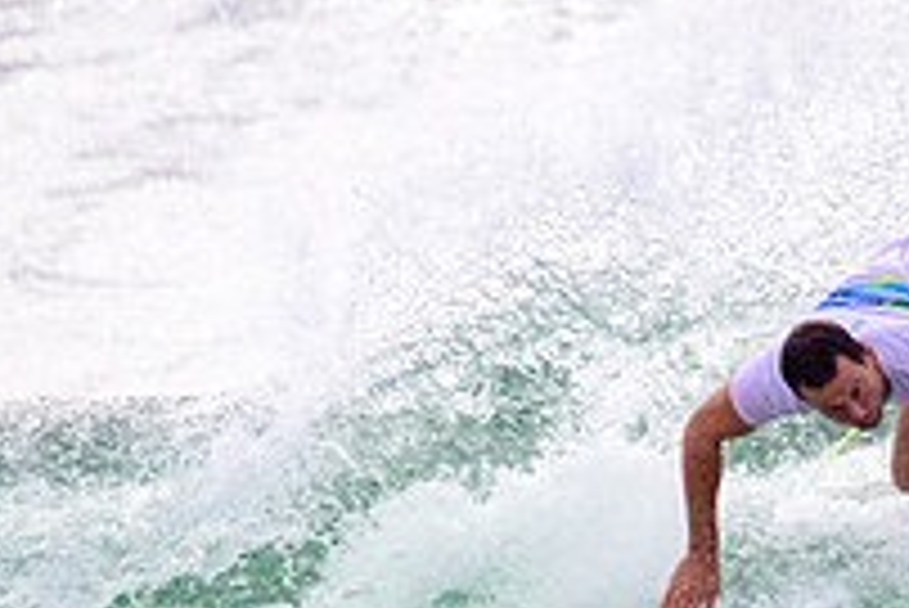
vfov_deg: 0.5
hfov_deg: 0.8
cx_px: 1297
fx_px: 67615
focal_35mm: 2676
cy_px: 708
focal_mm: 800
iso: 1600
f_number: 11
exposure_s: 1/2000
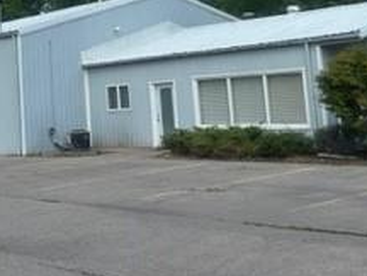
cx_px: 65
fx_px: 753
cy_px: -3
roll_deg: +3.1
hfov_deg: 26.8
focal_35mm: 71
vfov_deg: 20.1
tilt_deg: +6.2
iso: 80
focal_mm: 6.86
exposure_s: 1/4545
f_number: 1.78
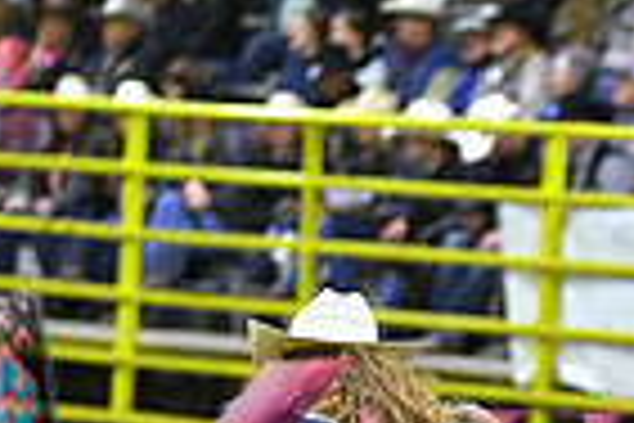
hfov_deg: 4.1
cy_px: 614
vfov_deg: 2.7
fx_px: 8822
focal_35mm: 501
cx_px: 800
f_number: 2.8
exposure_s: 1/400
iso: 6400
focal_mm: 122
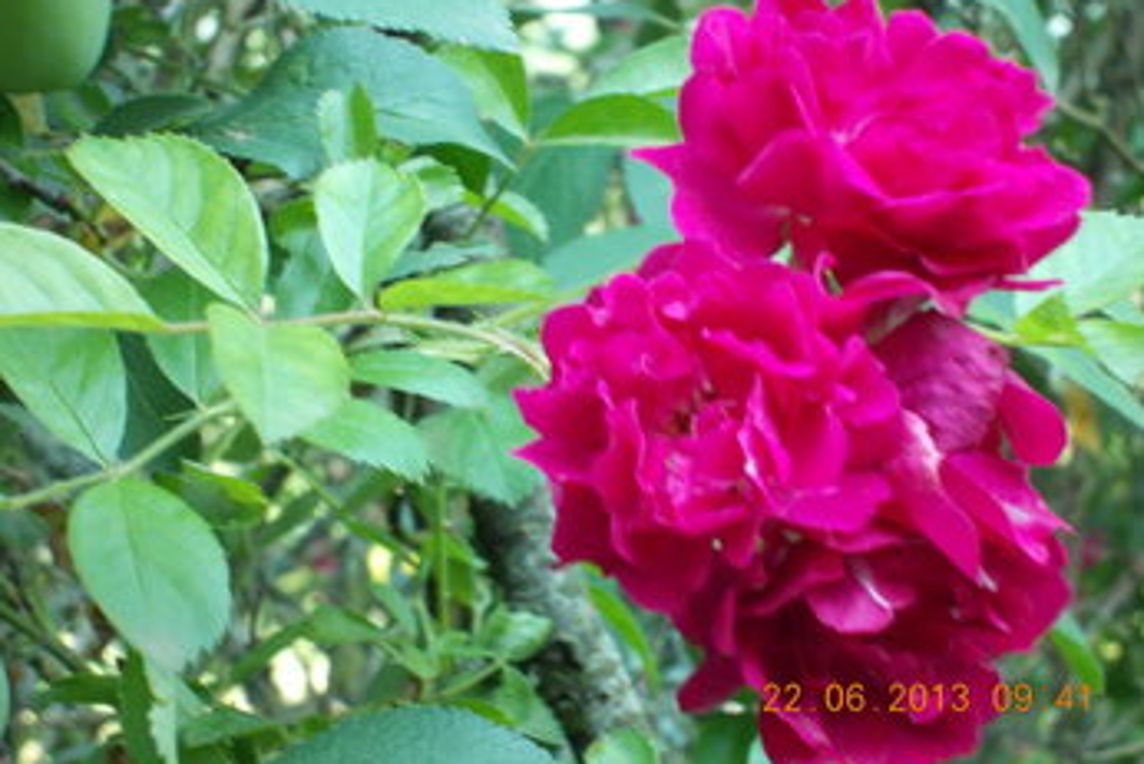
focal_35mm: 119
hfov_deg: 17.2
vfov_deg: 11.5
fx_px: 3783
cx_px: 575
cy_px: 365
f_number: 5.8
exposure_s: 1/40
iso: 200
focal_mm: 16
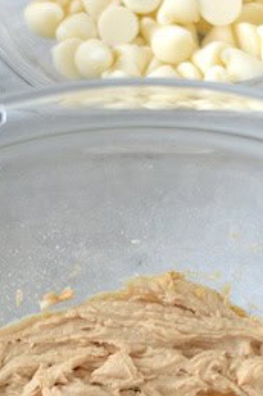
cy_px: 531
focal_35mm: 261
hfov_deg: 5.3
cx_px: 147
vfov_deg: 7.8
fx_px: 2868
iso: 1100
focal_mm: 50
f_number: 2.8
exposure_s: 1/500
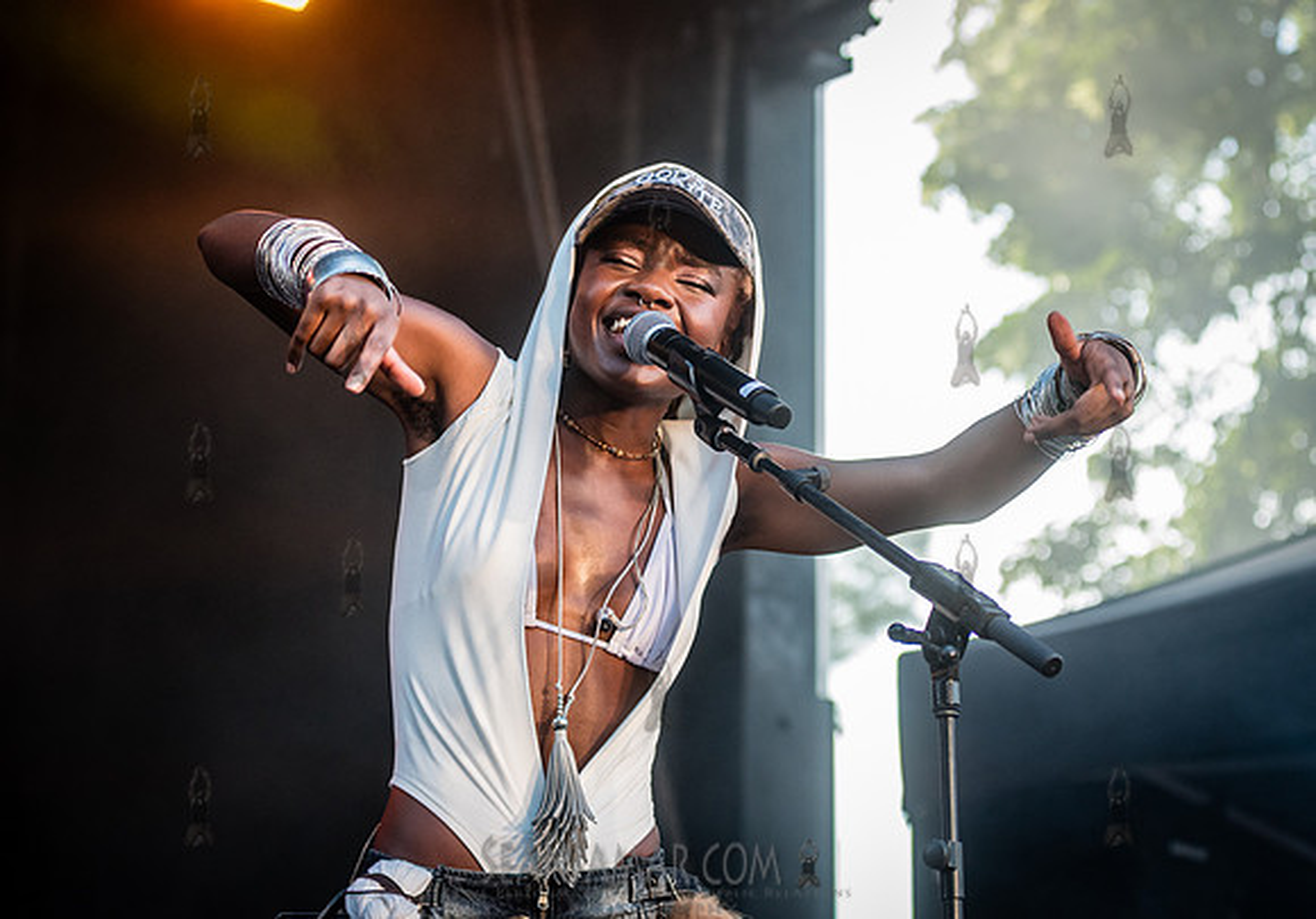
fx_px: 3661
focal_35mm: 99
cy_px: 370
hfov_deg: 20.4
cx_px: 600
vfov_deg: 14.3
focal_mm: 80
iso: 1000
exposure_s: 1/1000
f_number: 4
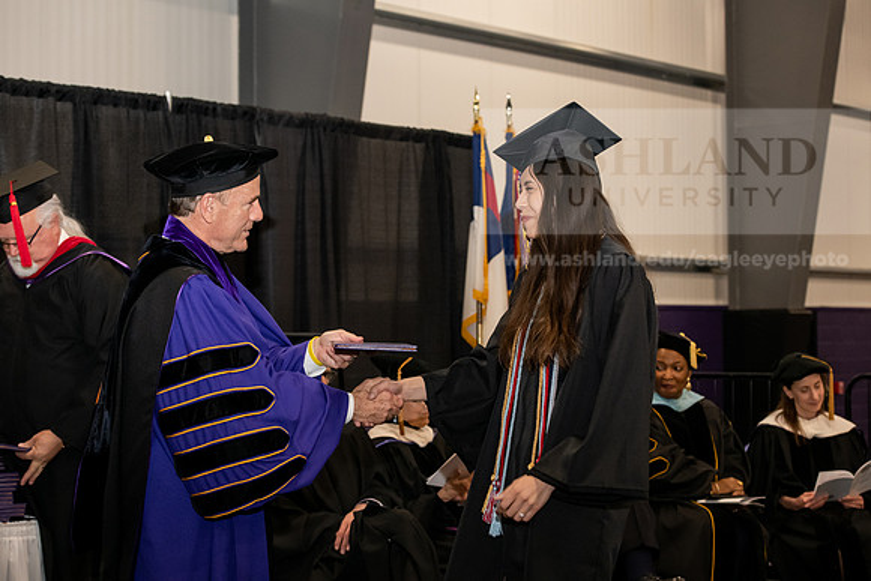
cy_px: 290
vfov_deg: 19.5
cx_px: 436
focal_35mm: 70
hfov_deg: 28.8
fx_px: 1694
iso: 2500
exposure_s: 1/200
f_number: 5.6
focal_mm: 70
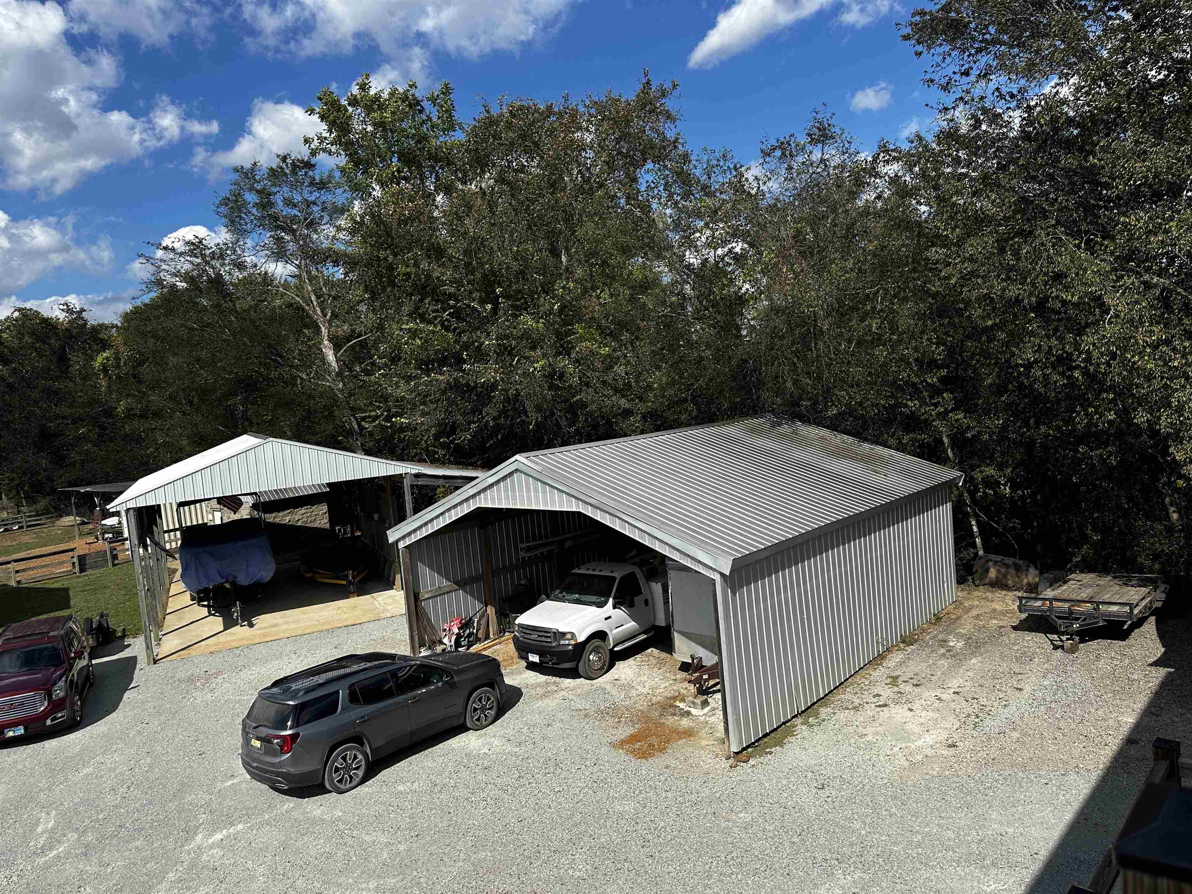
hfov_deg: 71.6
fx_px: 826
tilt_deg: -5.1
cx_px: 596
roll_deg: +4.6
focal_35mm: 24
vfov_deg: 56.8
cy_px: 447
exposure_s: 1/5525
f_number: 1.78
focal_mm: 6.86
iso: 80
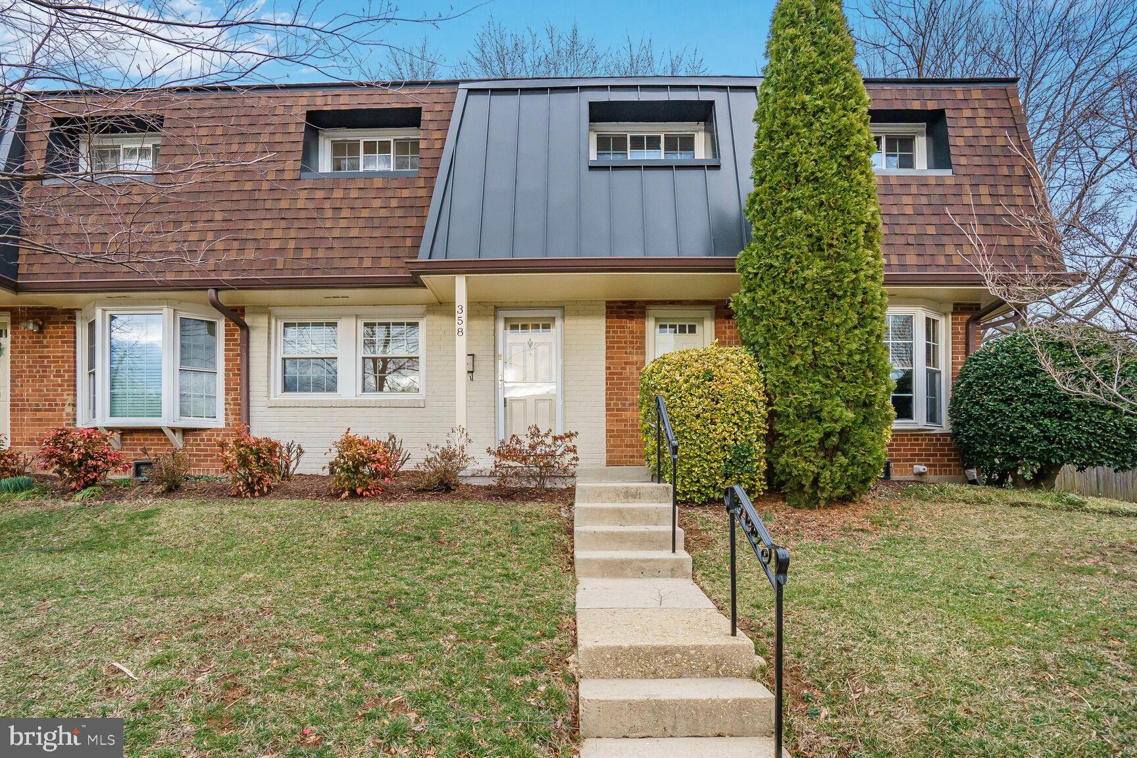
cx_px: 568
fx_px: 505
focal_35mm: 16
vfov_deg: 73.7
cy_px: 379
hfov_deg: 96.7
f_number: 8
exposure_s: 1/200
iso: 800
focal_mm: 16
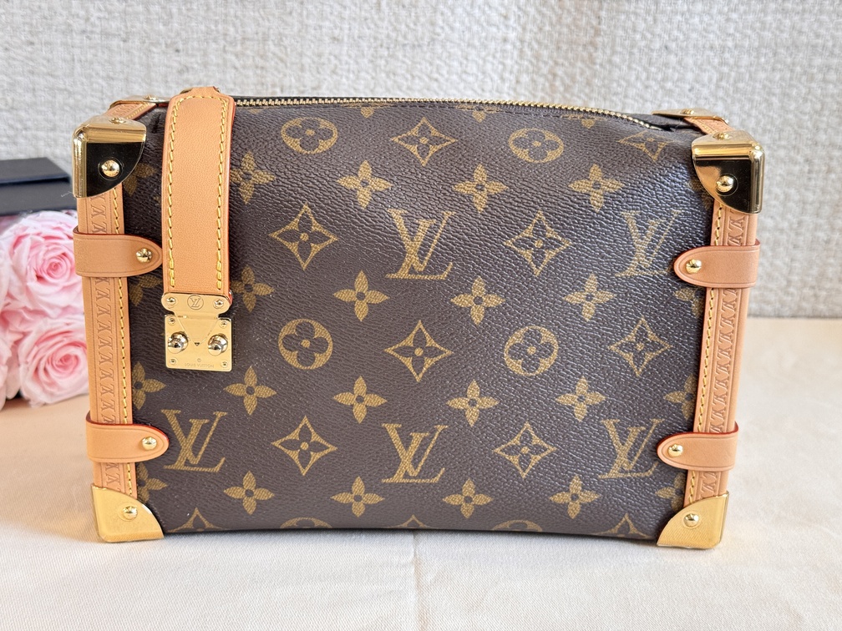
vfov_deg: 30.3
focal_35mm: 48
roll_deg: -1.5
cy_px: 316
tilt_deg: -17.3
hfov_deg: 39.7
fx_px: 1168
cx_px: 421
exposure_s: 1/50
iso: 125
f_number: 1.78
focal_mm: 6.76
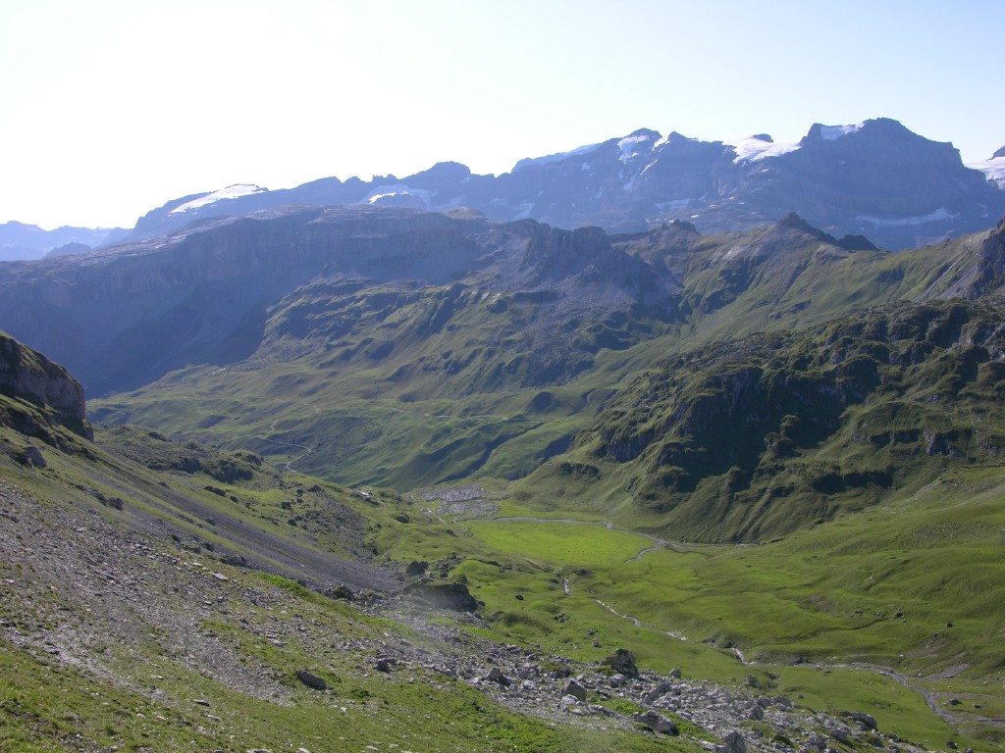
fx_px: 1016
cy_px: 376
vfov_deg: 40.7
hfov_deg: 52.6
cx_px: 502
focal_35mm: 35
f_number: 6.3
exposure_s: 1/184
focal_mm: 8.9
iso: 50
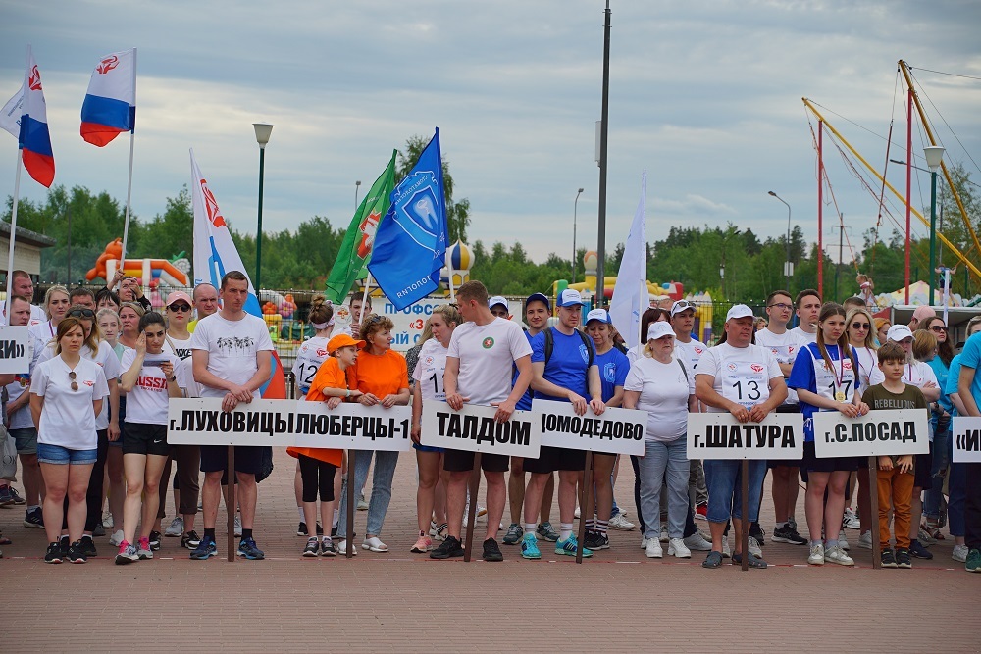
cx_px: 490
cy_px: 327
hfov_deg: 27.0
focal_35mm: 75
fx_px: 2044
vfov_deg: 18.2
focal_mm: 75
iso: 100
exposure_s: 1/1000
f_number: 4.5
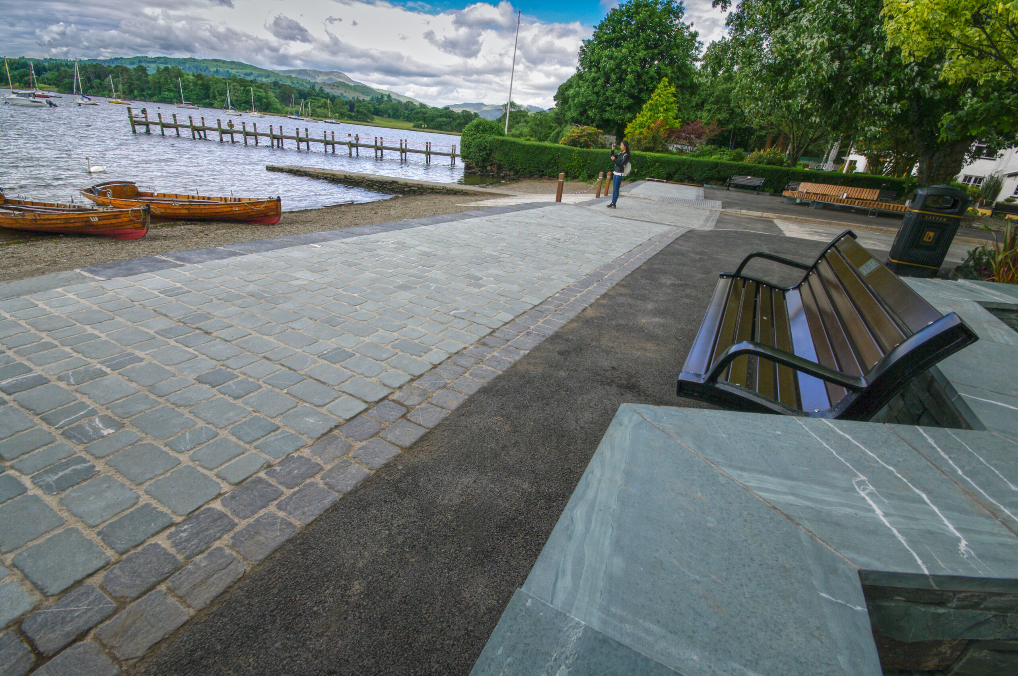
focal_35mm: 15
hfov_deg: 100.5
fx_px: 424
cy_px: 338
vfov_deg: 77.2
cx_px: 509
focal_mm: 10
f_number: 16
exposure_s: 1/45
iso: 200
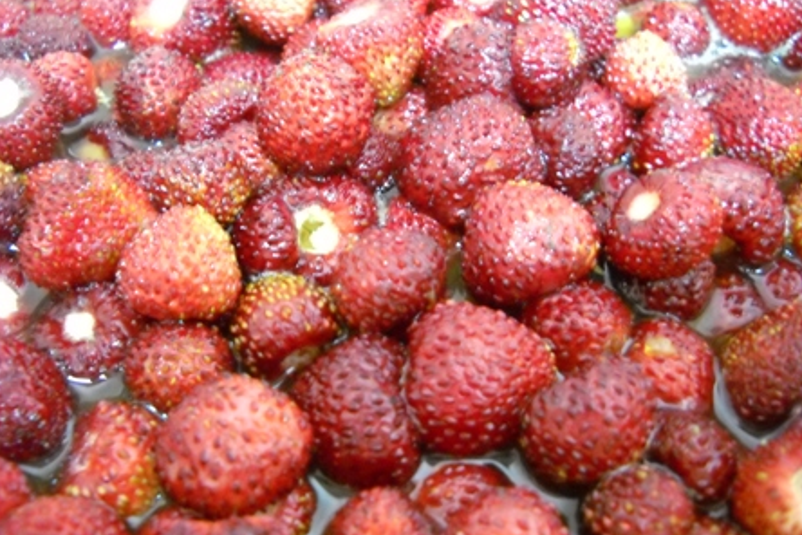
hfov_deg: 45.4
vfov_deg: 31.2
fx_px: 958
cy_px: 244
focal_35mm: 43
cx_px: 399
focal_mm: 6.72
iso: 800
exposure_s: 1/2.5
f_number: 3.1
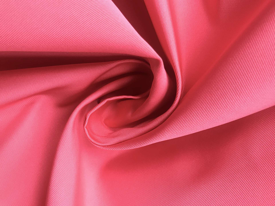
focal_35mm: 28
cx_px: 138
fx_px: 222
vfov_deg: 49.7
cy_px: 103
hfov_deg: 63.4
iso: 40
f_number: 1.8
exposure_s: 1/20
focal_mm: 3.99
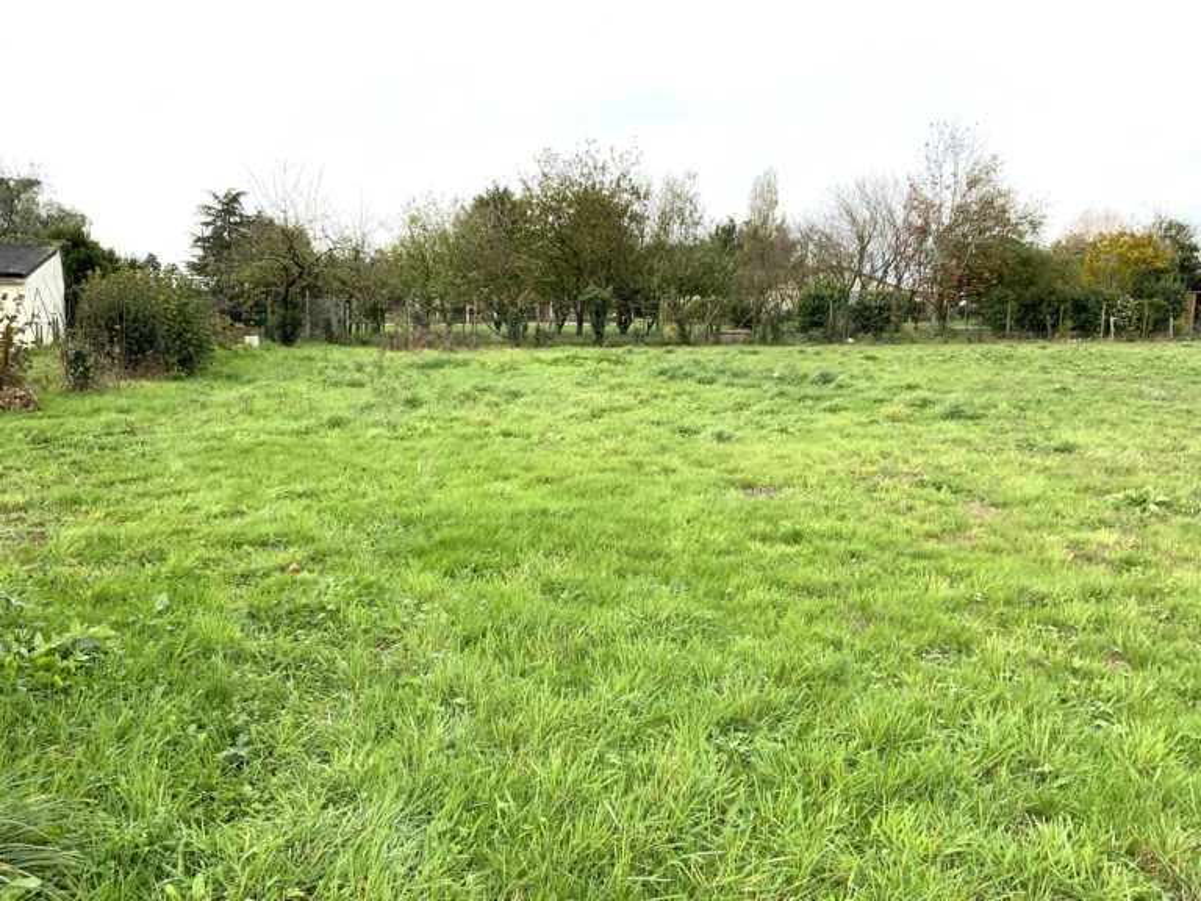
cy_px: 450
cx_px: 600
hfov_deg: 61.7
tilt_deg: -8.1
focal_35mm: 29
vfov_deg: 48.2
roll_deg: -1.7
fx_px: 1006
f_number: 1.8
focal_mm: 3
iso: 16
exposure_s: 1/829
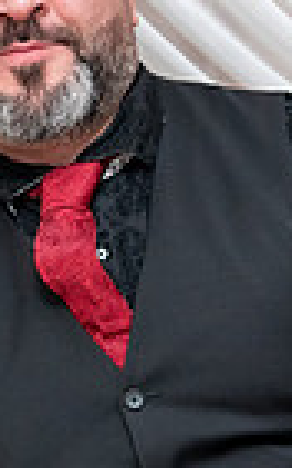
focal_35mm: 159
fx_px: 2027
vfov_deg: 13.1
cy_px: 367
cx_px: -33
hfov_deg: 8.2
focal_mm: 38
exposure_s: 1/160
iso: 3200
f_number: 2.8
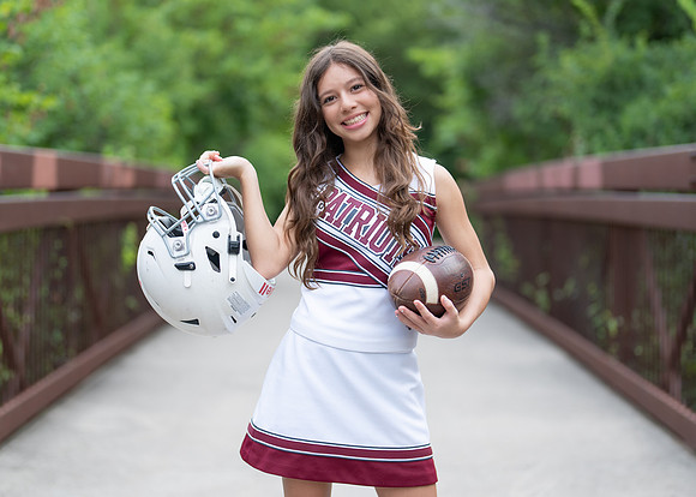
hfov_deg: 29.6
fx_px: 1317
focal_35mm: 67
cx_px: 378
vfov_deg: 21.4
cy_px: 230
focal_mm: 50
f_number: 1.2
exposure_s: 1/320
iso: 100
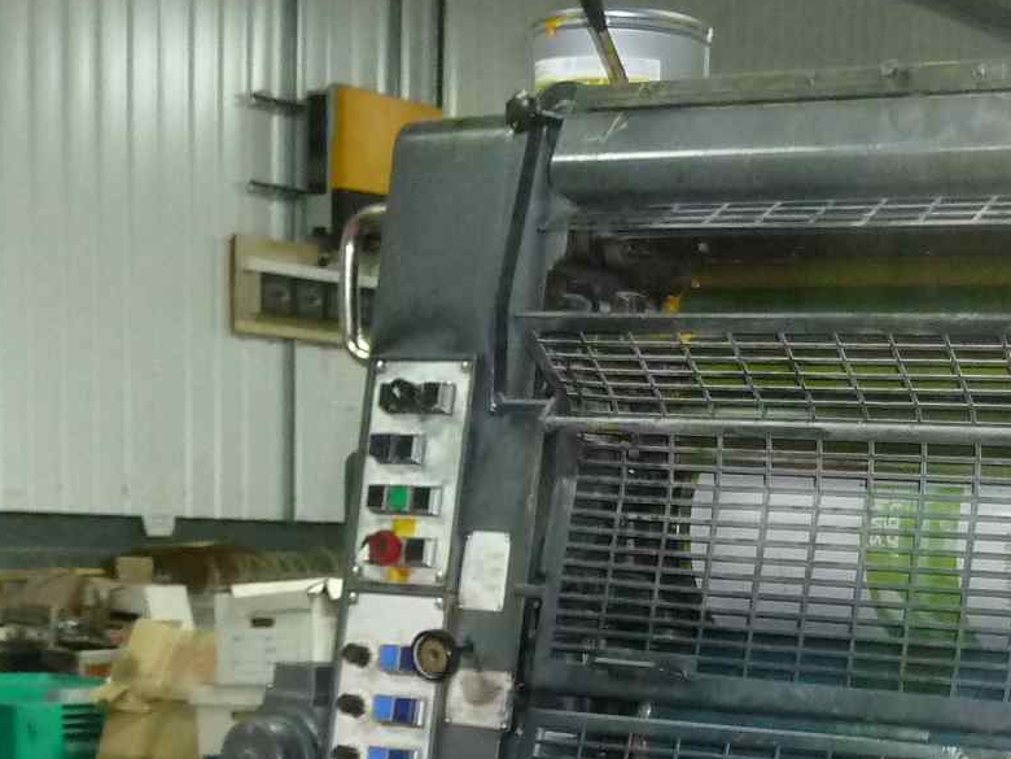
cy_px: 941
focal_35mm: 82
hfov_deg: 22.8
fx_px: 2395
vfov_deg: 17.1
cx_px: 1023
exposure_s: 1/30
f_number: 3.3
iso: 320
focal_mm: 4.1
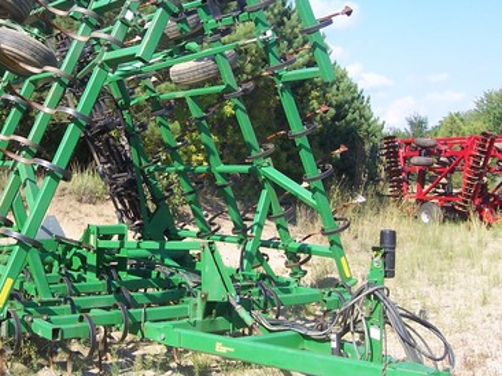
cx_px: 173
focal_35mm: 55
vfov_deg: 26.5
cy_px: 176
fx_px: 797
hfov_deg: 34.7
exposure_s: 1/250
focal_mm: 5.6
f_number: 5.6
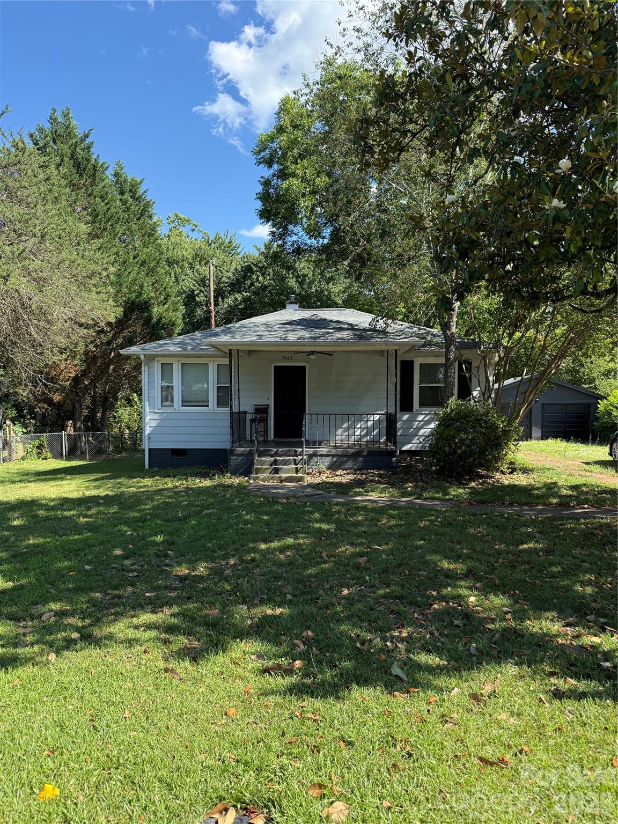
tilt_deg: -1.8
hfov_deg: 56.8
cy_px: 412
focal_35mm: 24
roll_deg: -0.3
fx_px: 571
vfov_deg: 71.6
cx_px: 309
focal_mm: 6.76
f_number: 1.78
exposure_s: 1/1855
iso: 100
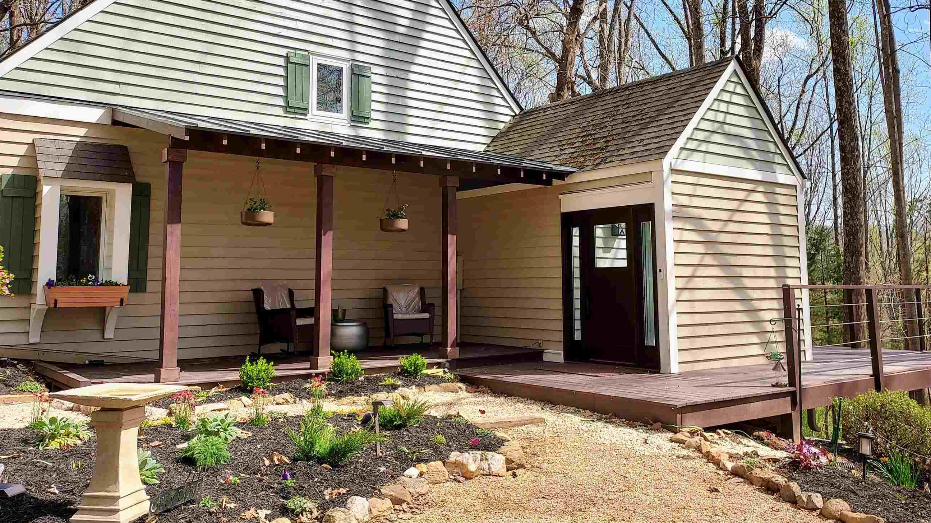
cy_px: 205
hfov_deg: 62.6
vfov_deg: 37.6
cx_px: 481
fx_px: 765
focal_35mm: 31
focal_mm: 4.6
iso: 40
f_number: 1.8
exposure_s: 1/749
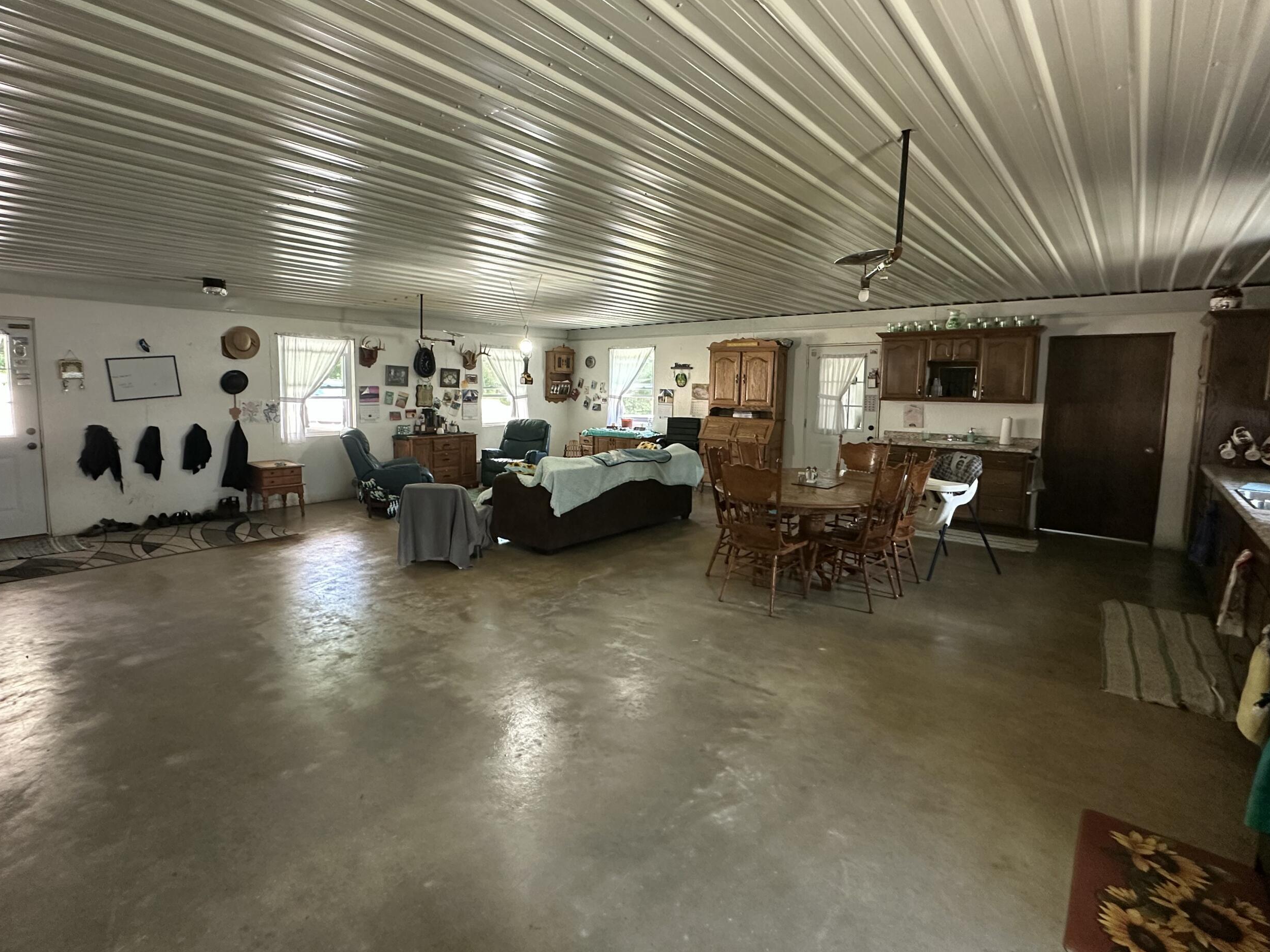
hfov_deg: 91.0
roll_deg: -0.5
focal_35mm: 17
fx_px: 624
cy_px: 445
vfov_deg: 74.6
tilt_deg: -4.4
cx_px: 612
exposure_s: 1/62
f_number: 2.2
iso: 320
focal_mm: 2.22
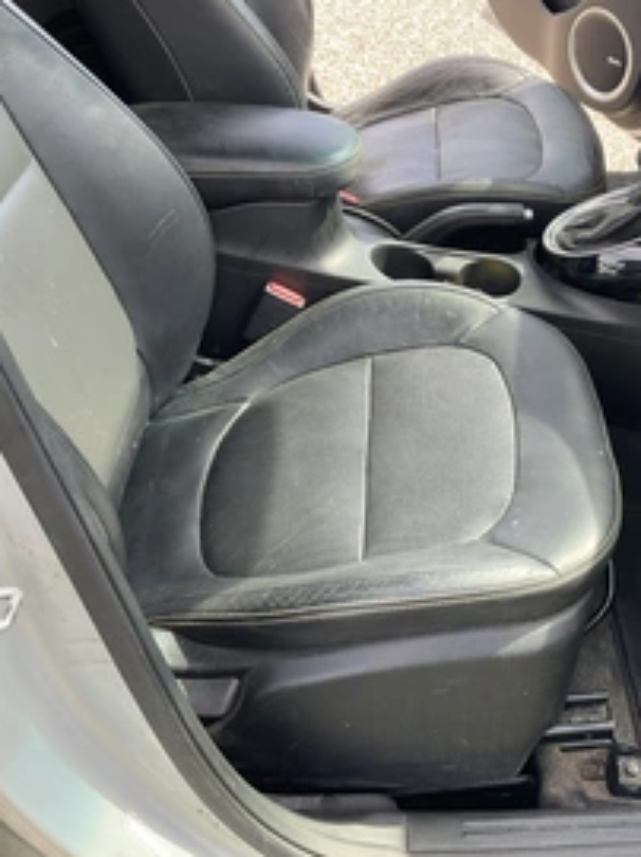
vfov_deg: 43.8
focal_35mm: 43
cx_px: 527
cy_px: 387
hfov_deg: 32.5
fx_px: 1063
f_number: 1.8
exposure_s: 1/122
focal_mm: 3
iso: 25
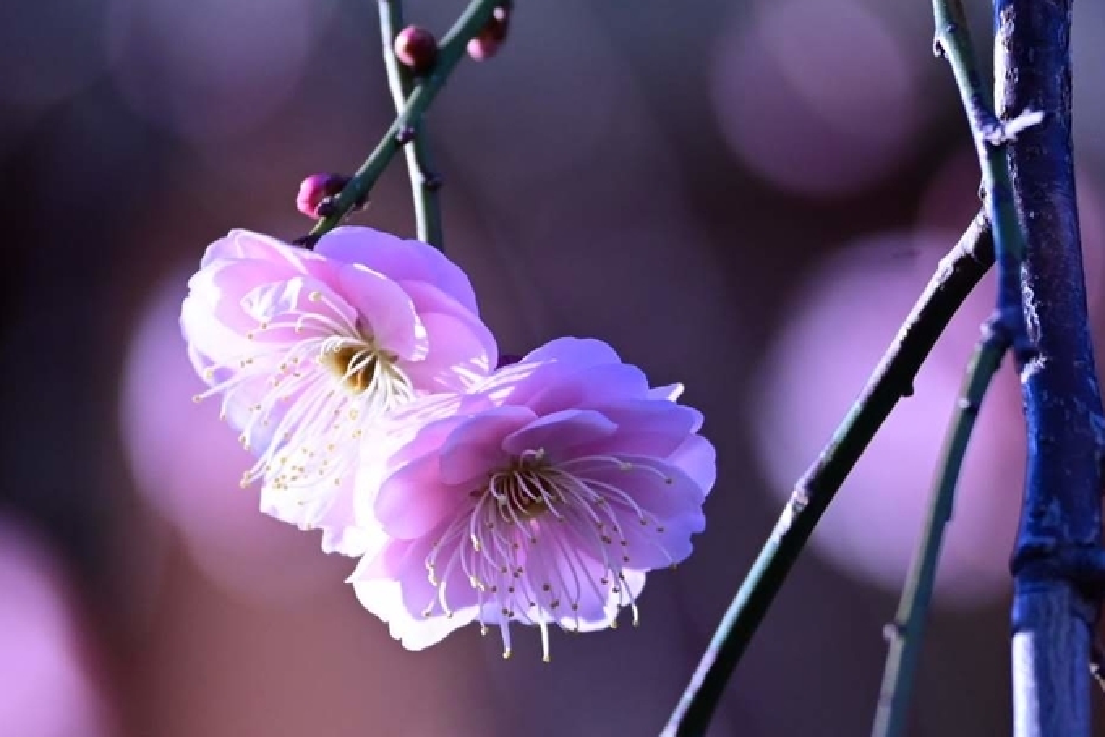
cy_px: 416
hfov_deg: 3.7
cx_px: 412
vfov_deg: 2.5
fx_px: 17007
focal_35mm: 554
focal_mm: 210
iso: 1250
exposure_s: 1/1250
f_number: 6.3
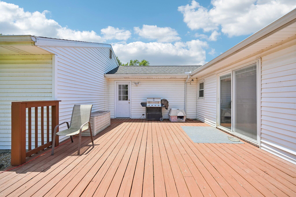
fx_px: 115
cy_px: 98
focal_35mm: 14
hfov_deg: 104.3
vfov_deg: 81.2
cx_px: 148
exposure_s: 1/2000
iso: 400
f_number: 4
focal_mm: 14
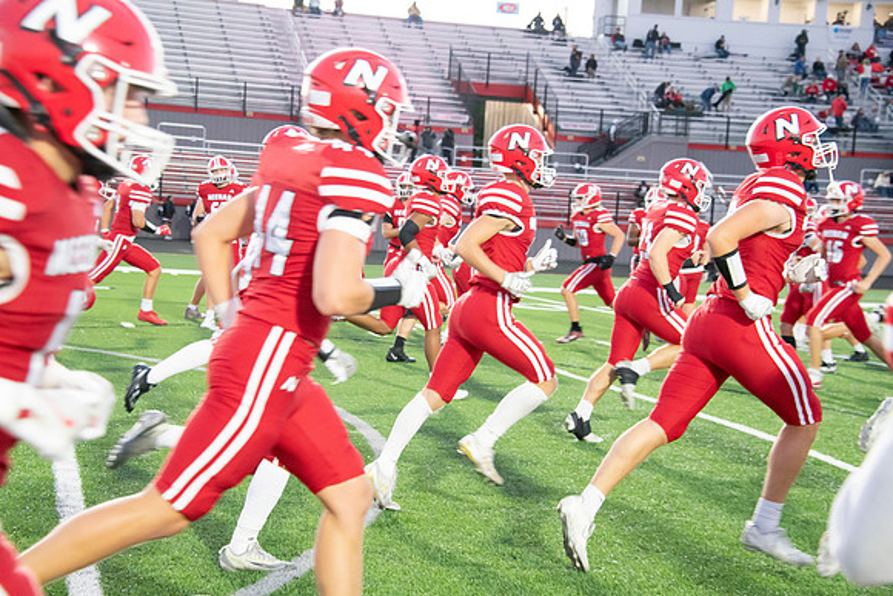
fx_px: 1935
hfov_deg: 26.0
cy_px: 298
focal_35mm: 78
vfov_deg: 17.5
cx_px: 446
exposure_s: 1/320
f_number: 5.6
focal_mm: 78
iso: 8000
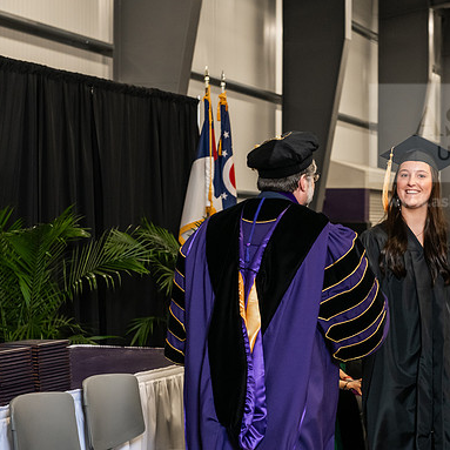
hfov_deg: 20.3
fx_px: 1250
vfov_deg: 20.4
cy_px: 226
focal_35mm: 85
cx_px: 334
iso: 2500
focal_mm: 66
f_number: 5
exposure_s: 1/200
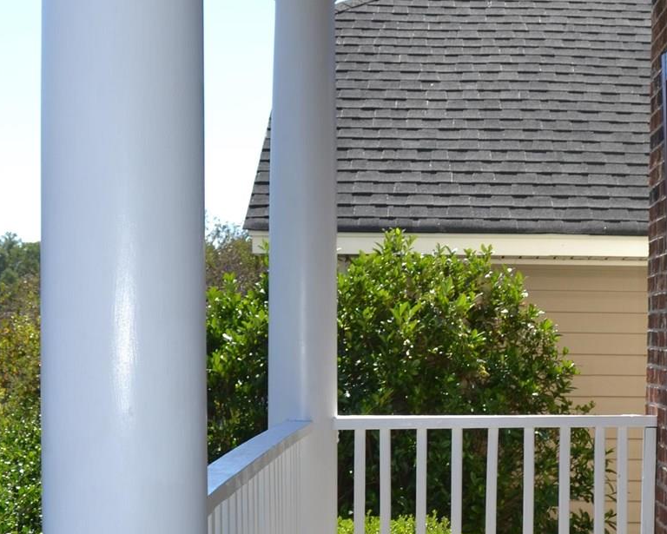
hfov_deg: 24.7
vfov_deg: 20.0
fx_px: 1501
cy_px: 430
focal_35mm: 76
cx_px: 518
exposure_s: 1/200
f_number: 6.3
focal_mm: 18
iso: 100
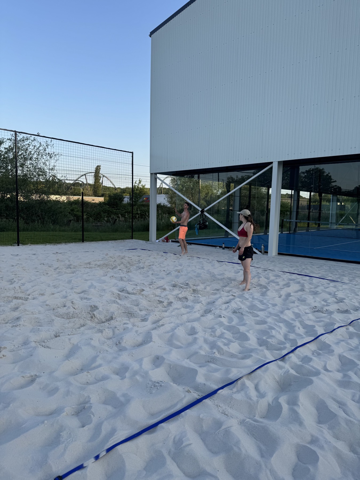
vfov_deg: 71.6
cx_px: 180
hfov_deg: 56.8
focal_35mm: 24
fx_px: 333
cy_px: 240
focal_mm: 6.76
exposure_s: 1/1261
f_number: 1.78
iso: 80
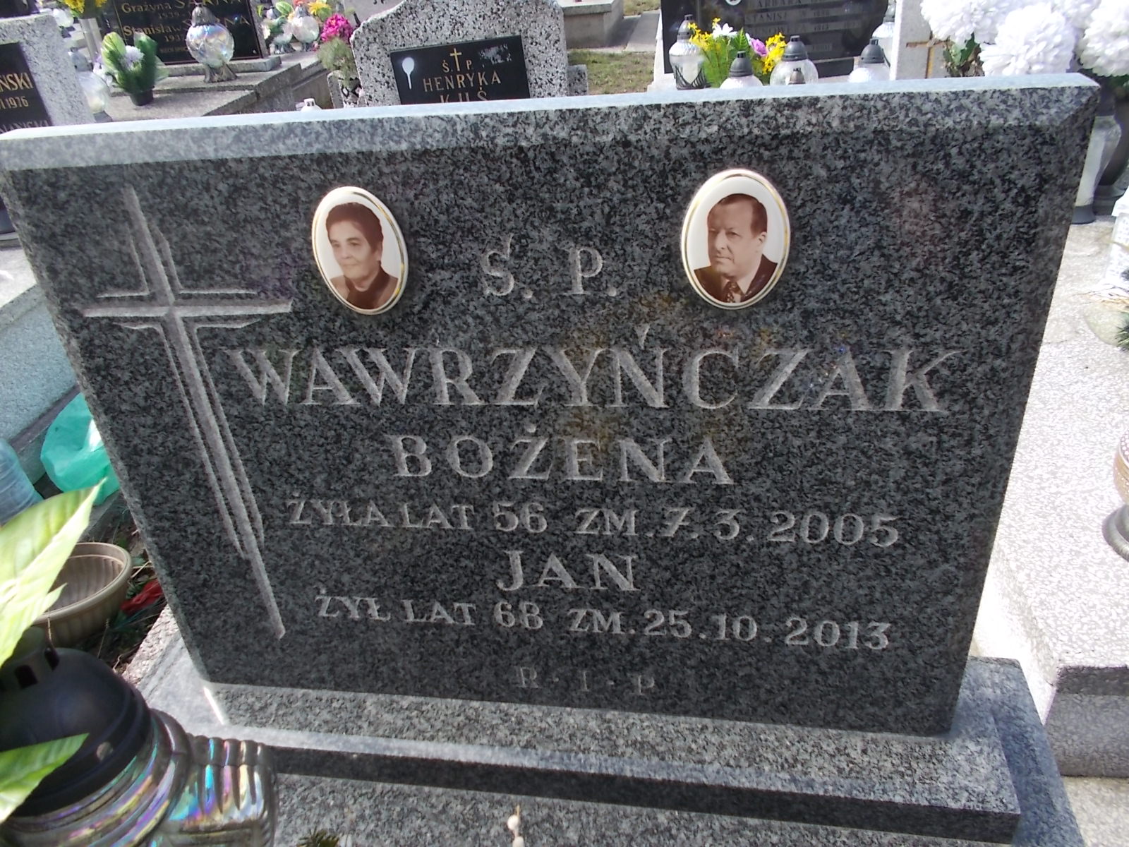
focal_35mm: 26
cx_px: 564
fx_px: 848
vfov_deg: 53.1
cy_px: 424
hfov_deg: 67.3
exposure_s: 1/320
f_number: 3.2
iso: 80
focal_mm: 4.6
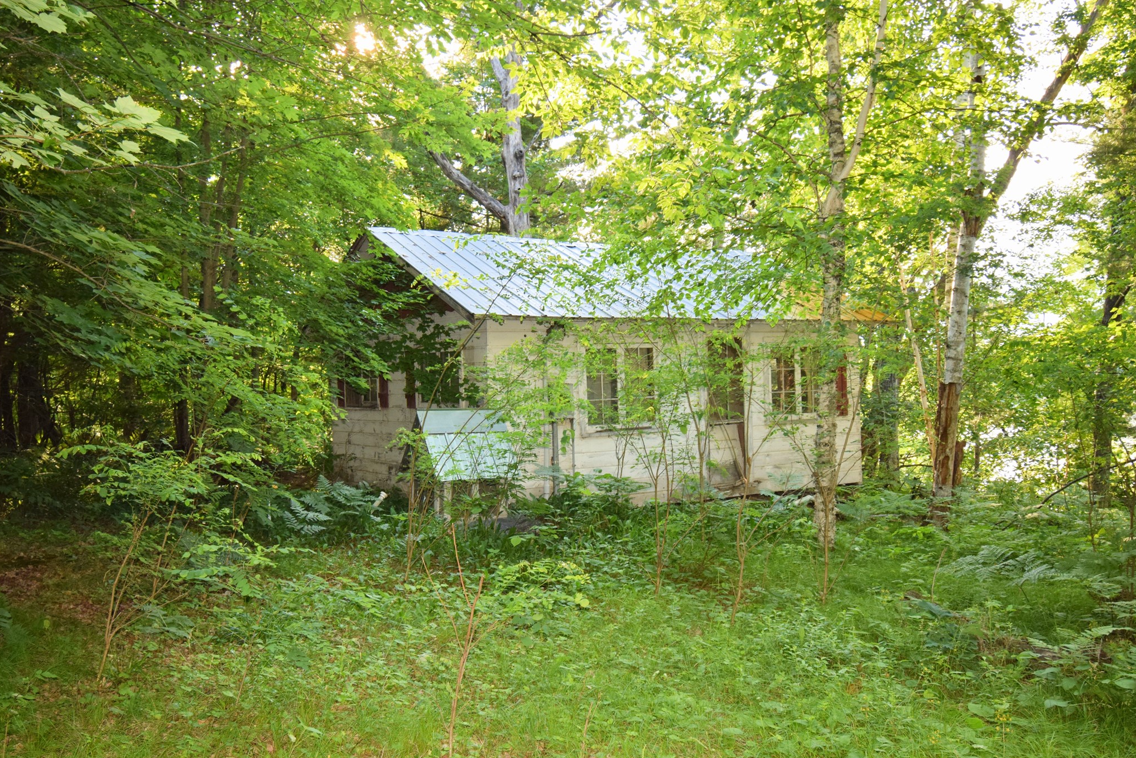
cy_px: 400
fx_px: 1010
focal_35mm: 32
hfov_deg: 58.7
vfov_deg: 41.1
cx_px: 538
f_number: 5.6
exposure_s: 1/100
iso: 320
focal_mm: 20
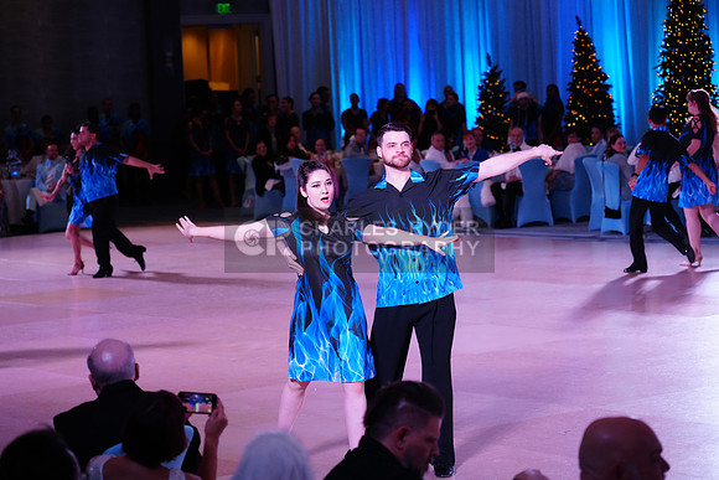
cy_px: 240
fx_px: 2097
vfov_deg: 13.0
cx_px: 360
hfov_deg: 19.5
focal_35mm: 105
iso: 3200
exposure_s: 1/500
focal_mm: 105
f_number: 4
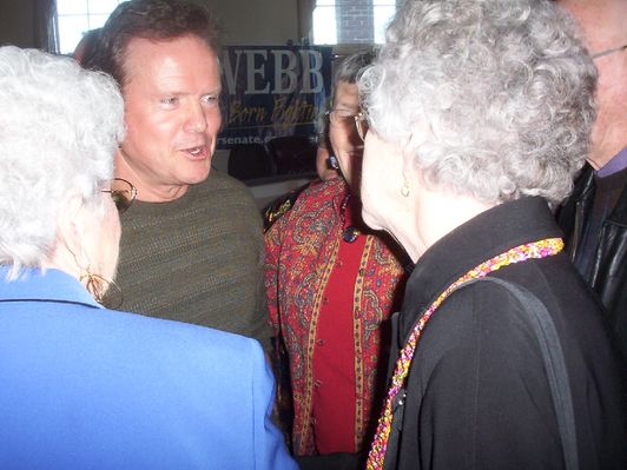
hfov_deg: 47.9
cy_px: 235
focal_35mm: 39
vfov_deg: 36.8
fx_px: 706
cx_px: 314
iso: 140
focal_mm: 6
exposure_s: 1/30
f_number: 4.5
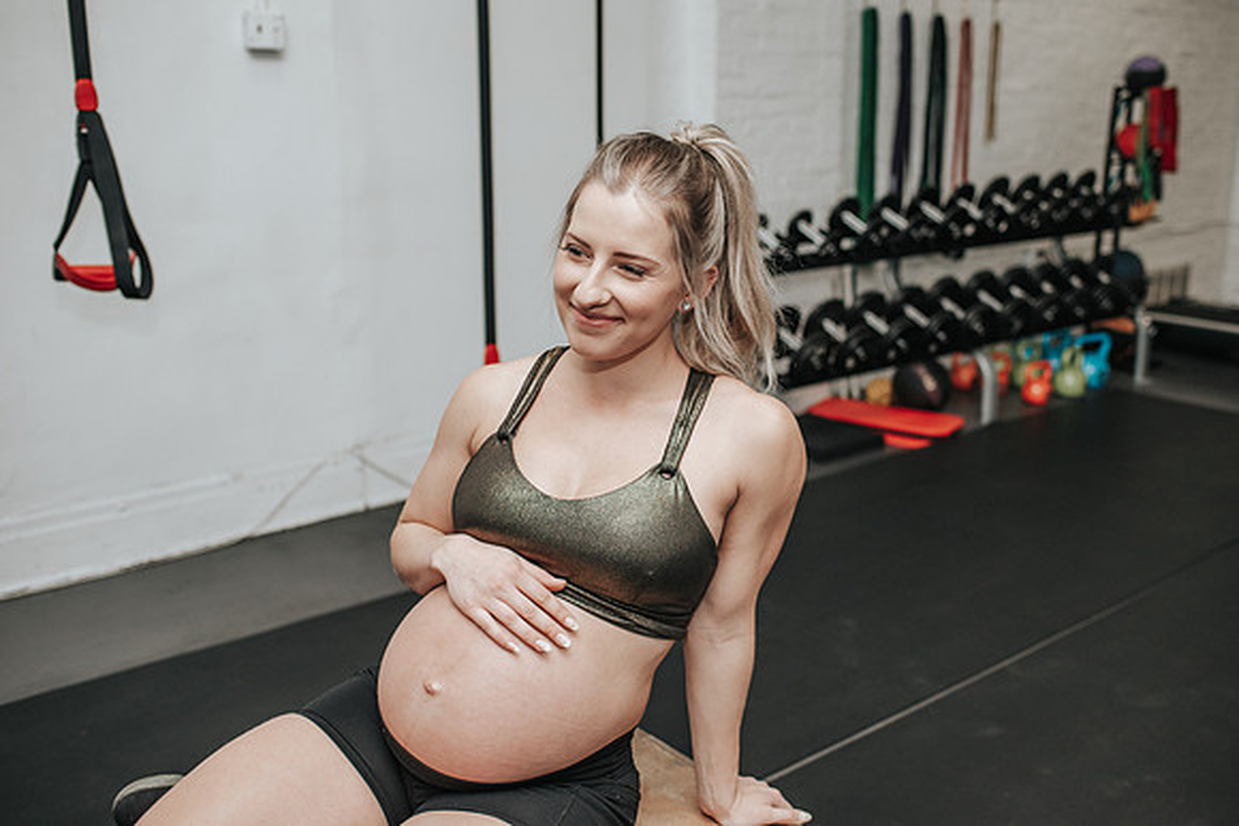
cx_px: 651
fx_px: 1266
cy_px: 392
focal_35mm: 37
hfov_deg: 52.1
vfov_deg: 36.1
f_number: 3.2
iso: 800
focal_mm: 35
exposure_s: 1/200
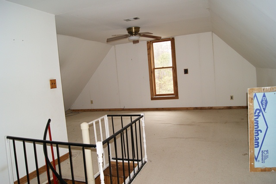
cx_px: 138
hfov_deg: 67.4
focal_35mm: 27
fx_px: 207
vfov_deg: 47.9
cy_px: 92
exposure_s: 1/60
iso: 400
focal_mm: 18
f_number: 5.6
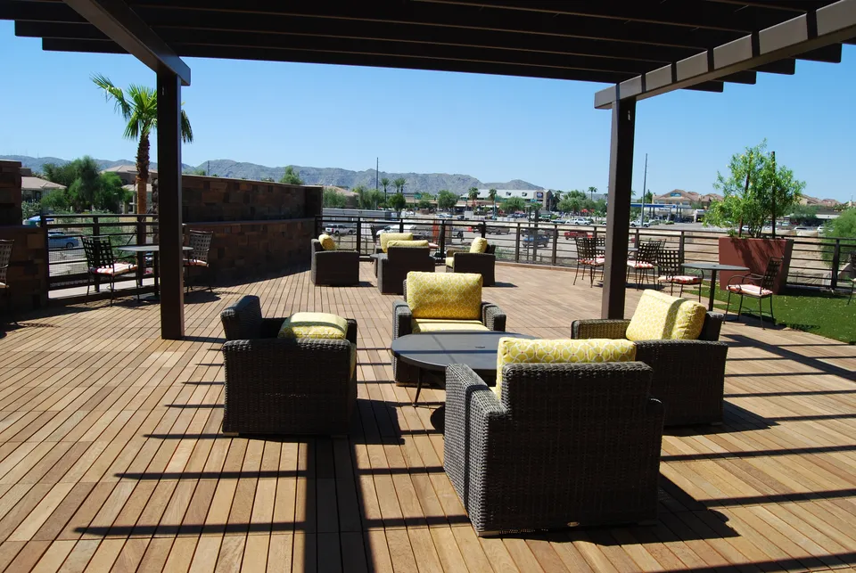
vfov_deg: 48.1
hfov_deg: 67.3
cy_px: 286
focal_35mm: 27
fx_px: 643
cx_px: 428
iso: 100
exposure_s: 1/250
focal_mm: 18
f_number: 8
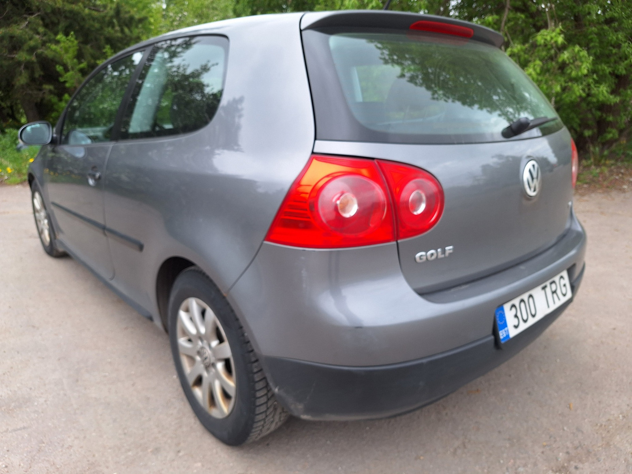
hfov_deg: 73.9
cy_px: 237
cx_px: 316
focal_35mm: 23
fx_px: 420
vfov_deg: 58.9
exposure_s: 1/411
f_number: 1.8
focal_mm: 5.54
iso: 40
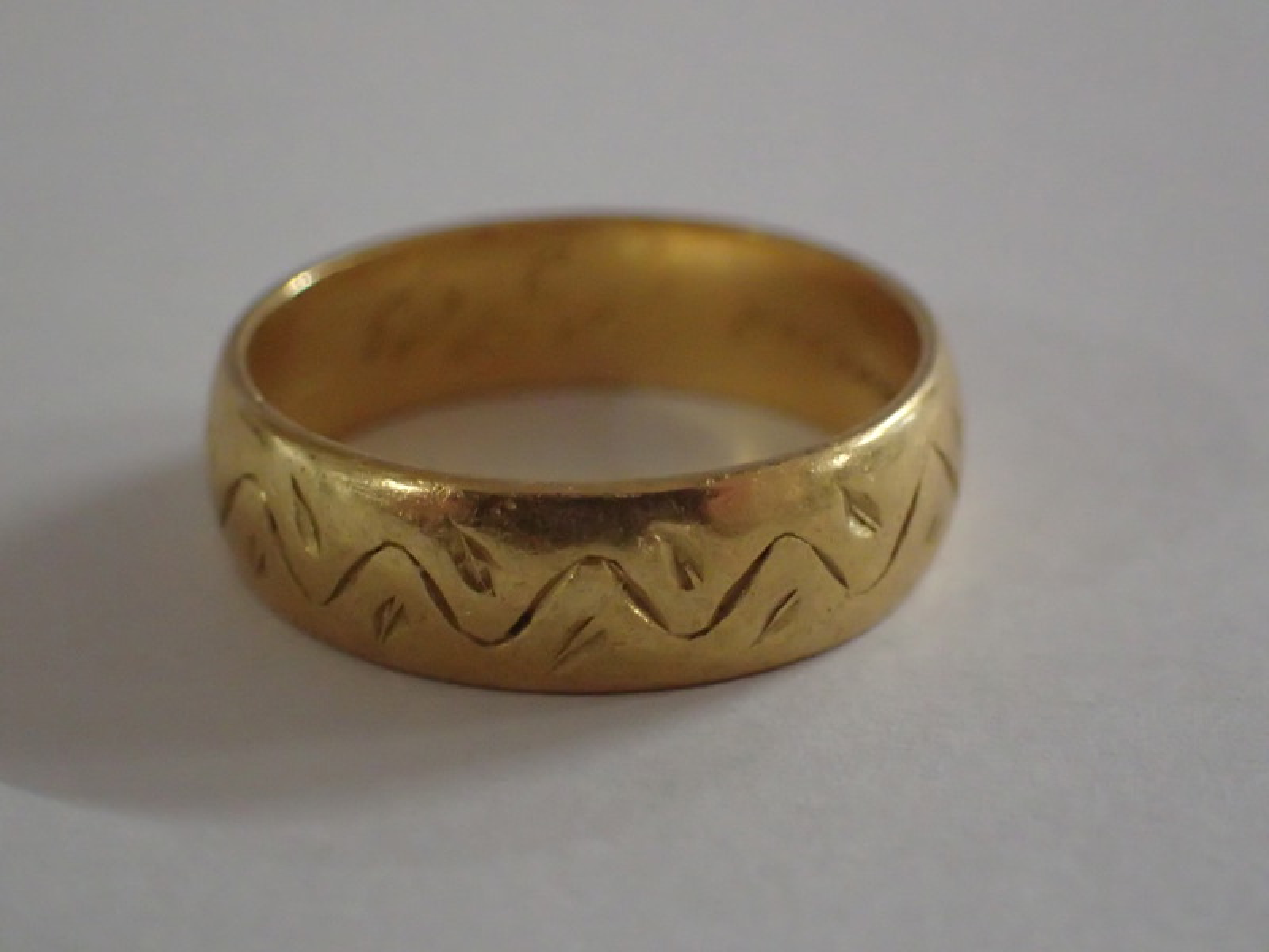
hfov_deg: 24.4
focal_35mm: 80
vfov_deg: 18.4
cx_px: 634
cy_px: 476
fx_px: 2933
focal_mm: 14.41
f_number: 4.4
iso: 1600
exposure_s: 1/40
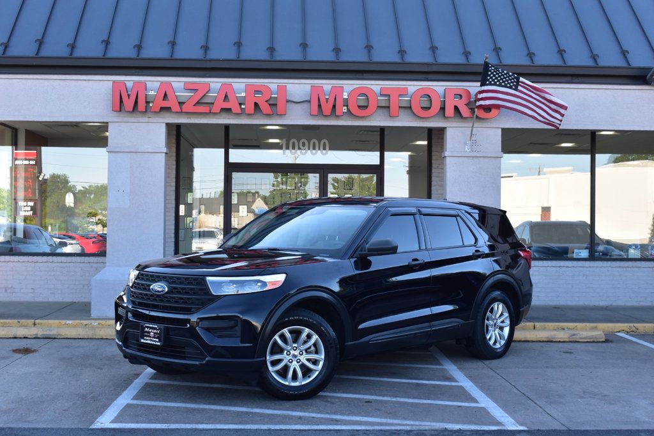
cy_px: 218
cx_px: 327
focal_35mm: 51
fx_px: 926
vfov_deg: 26.5
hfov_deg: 38.9
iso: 400
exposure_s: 1/125
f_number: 9
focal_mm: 34
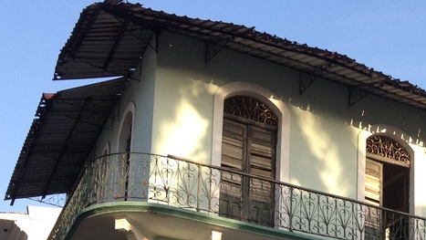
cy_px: 352
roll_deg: +0.6
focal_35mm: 98
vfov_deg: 11.9
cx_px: 438
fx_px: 1107
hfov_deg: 21.0
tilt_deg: +11.2
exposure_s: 1/449
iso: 50
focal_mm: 4.28
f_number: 2.4
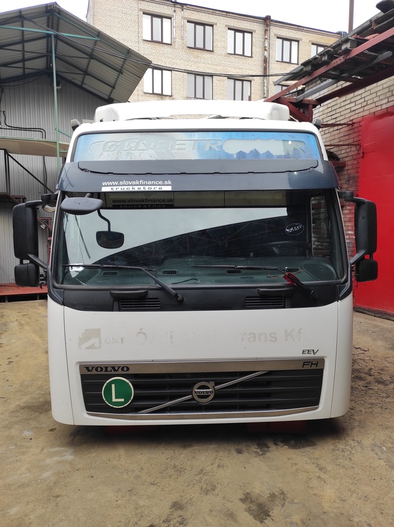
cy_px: 264
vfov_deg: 69.4
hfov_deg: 54.8
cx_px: 197
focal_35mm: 25
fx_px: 380
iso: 102
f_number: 1.89
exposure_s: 1/100
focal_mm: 5.43
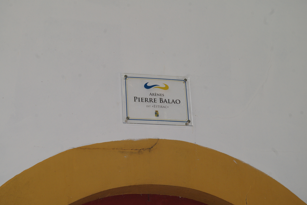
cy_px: 103
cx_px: 152
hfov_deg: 24.3
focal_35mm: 84
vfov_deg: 16.4
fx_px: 712
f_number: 11
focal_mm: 55
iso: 400
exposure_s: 1/180
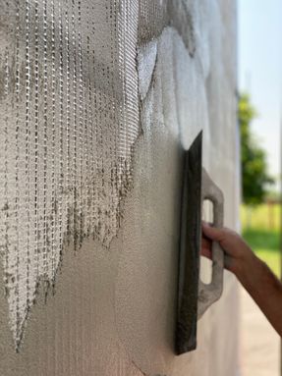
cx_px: 141
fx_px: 565
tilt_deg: +1.9
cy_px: 188
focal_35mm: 52
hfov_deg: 28.0
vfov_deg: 36.8
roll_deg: +0.1
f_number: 2
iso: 20
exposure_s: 1/322
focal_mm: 6
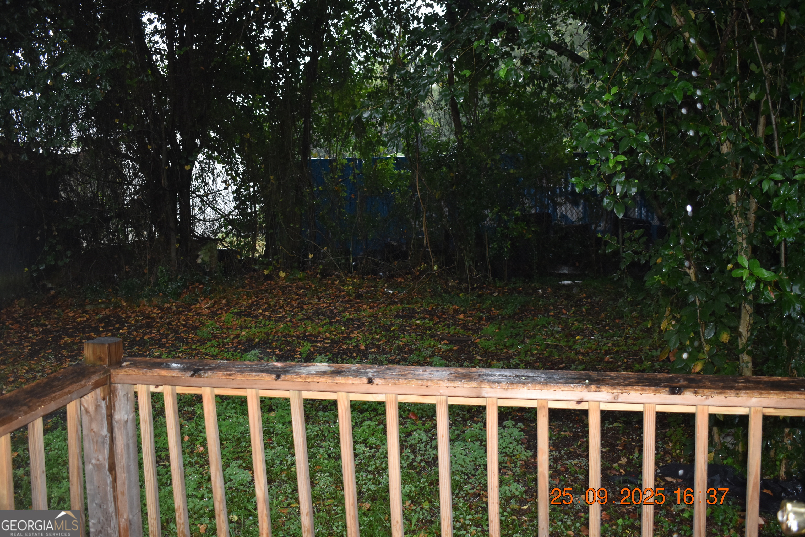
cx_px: 402
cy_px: 268
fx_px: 771
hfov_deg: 55.1
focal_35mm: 34
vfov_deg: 38.4
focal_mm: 23
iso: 800
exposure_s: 1/160
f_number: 3.8
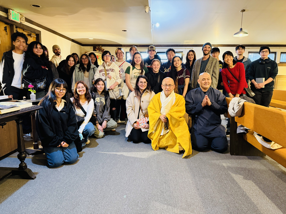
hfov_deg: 71.6
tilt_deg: -8.8
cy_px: 107
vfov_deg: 56.8
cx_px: 143
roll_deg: -0.7
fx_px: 198
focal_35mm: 24
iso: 640
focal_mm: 6.76
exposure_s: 1/40
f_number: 1.78
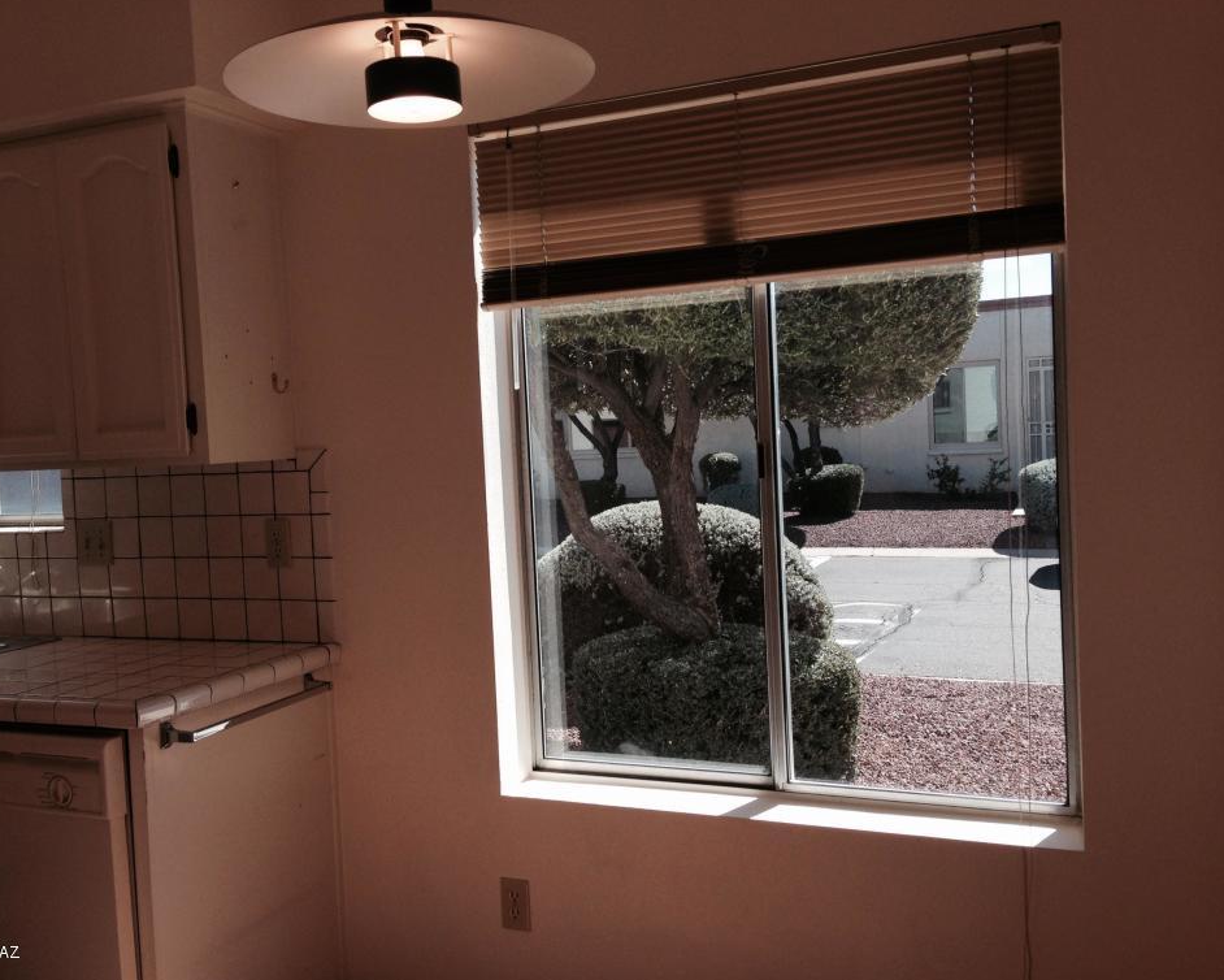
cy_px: 490
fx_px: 1268
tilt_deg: -4.0
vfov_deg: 42.2
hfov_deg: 51.5
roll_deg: +2.9
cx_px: 561
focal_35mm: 35
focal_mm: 4.12
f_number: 2.4
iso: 50
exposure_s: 1/713
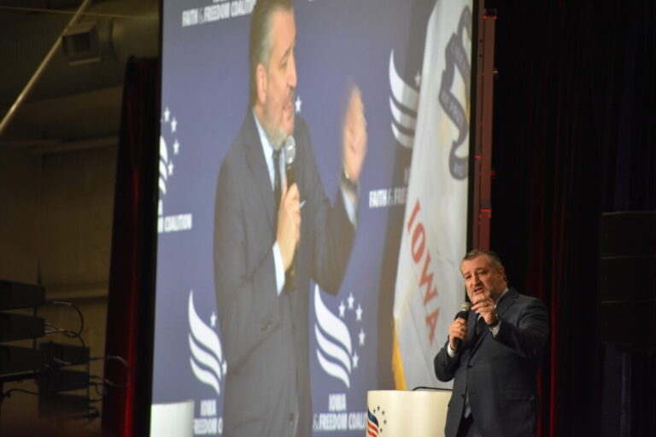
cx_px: 328
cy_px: 218
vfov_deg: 4.4
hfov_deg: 6.5
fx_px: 5740
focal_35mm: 315
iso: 2000
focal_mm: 210
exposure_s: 1/80
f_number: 5.6
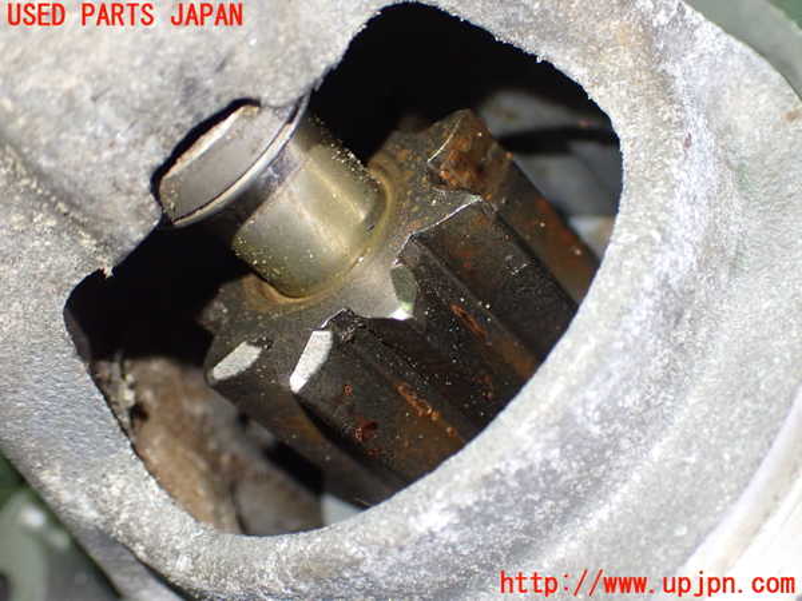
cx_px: 401
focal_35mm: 47
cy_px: 300
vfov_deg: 30.9
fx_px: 1089
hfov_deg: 40.4
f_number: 3.1
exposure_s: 1/60
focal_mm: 8.4
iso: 800
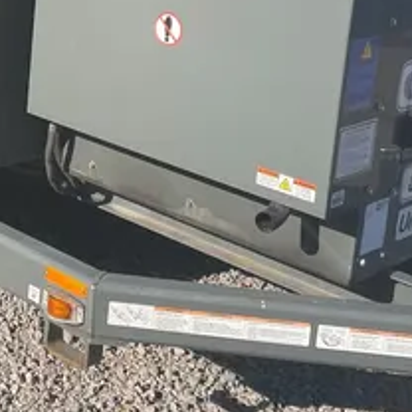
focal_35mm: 81
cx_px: -105
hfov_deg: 19.9
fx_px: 1091
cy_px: -17
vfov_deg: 20.6
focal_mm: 4.2
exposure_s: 1/2882
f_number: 1.6
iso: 32
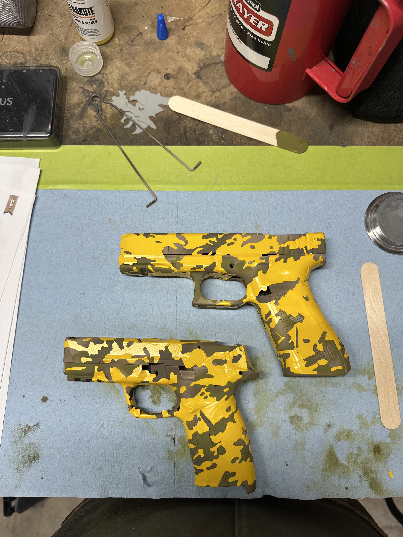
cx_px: 202
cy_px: 268
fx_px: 373
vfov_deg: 71.6
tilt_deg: -79.1
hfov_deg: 56.8
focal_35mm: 24
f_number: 1.78
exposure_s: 1/120
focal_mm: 6.86
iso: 80
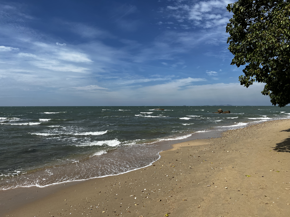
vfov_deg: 53.1
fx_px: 218
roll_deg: +0.7
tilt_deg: -0.9
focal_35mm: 26
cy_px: 108
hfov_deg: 67.3
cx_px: 145
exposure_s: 1/8696
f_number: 1.5
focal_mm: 5.7
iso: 50
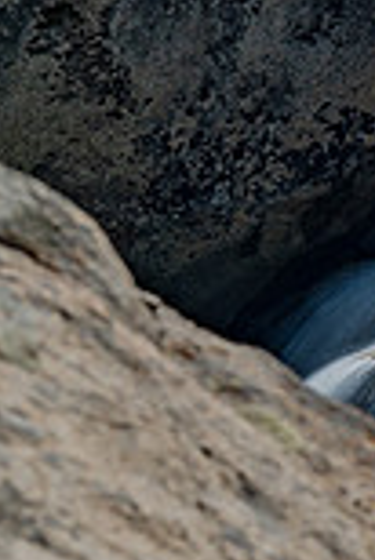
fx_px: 7904
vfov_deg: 4.1
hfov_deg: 2.7
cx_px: 1019
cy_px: 322
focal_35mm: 507
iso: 80
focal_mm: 135
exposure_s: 1/3
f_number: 5.6
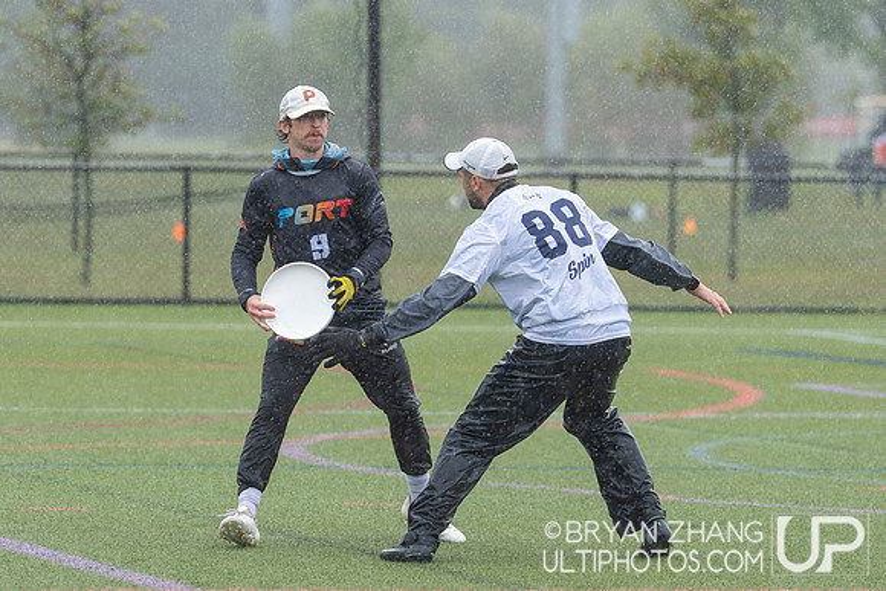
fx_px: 8465
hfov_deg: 6.0
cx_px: 261
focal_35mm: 344
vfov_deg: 4.0
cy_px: 367
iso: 800
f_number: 4
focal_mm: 200
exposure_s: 1/1600
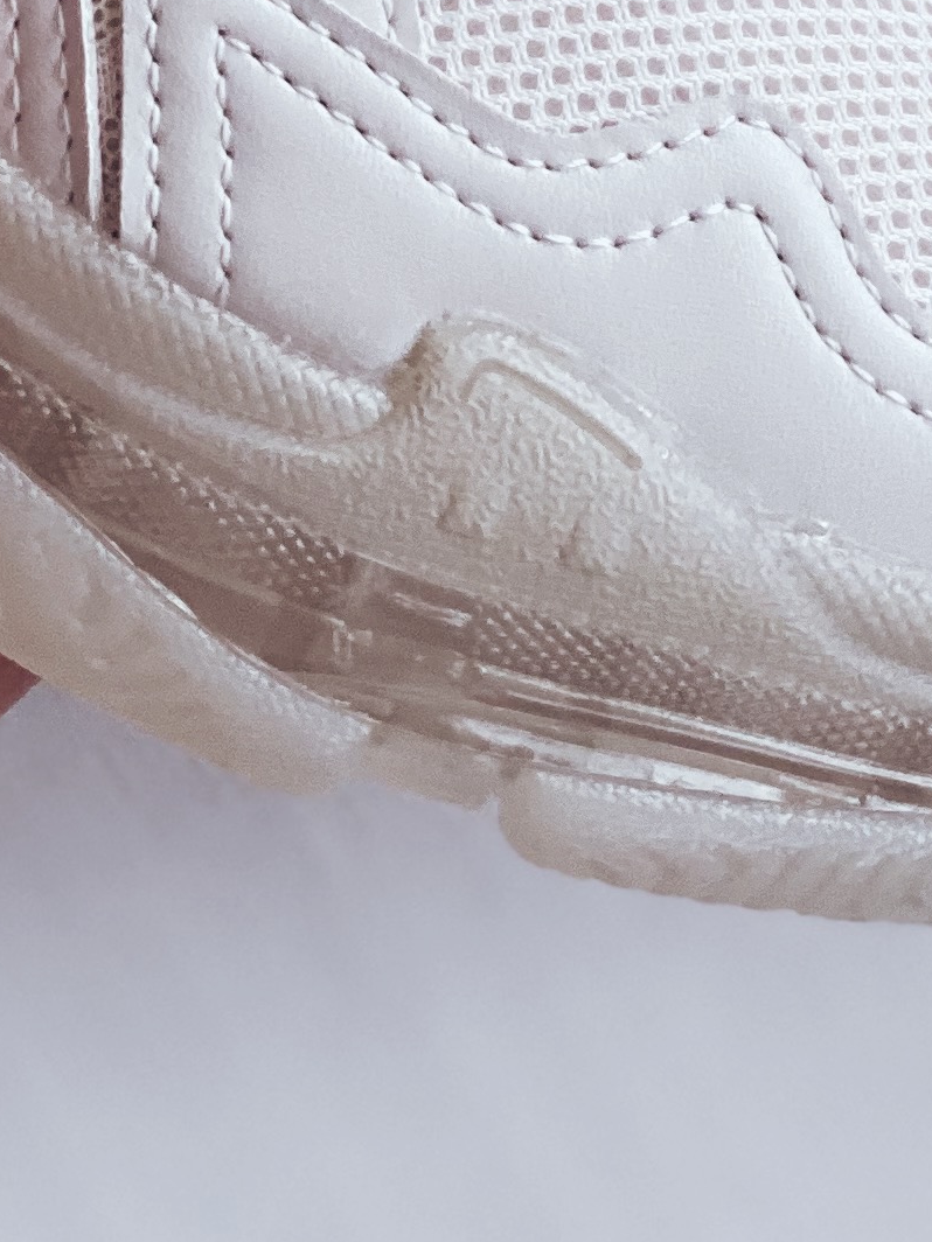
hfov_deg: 7.5
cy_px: -559
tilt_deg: -42.5
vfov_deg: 9.8
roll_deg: +0.8
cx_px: 4
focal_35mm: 197
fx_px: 7072
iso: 125
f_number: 2
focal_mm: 6
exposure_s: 1/122
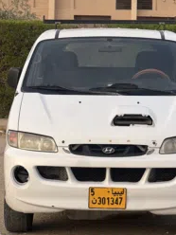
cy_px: 60
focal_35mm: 124
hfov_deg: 11.9
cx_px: 114
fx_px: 841
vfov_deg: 15.8
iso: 32
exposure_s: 1/121
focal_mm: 9
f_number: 2.8
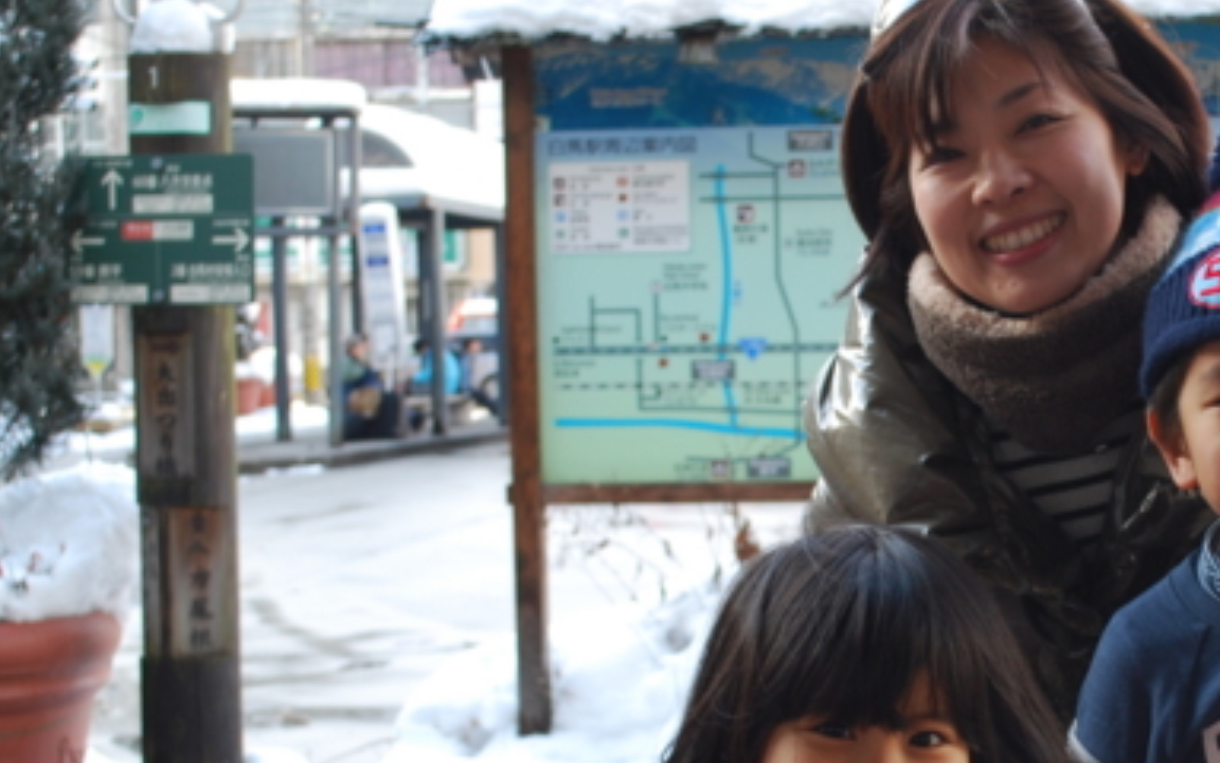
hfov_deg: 24.3
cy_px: 537
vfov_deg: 15.7
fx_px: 2760
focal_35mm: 83
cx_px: 1068
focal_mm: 26
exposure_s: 1/100
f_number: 5
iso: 200
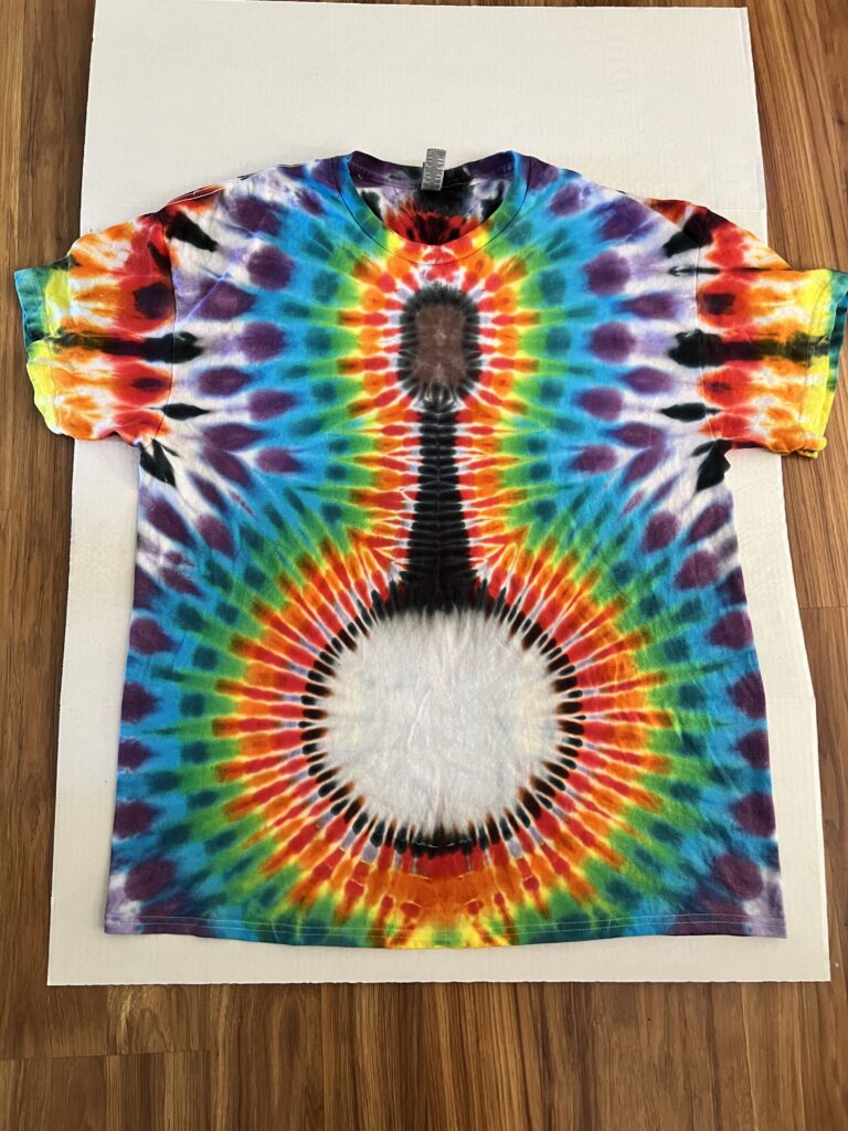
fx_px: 849
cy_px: 566
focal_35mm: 26
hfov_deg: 53.1
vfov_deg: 67.3
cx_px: 424
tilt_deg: -81.2
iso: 500
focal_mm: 5.7
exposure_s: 1/60
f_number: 1.5
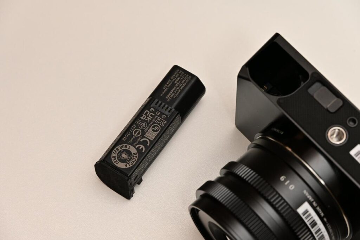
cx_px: 180
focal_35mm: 105
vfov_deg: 13.0
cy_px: 120
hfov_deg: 19.5
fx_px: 1050
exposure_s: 1/60
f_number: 8
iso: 800
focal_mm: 70
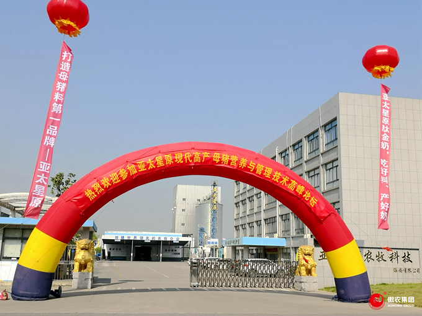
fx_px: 439
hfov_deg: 51.4
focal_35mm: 36
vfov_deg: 39.7
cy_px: 158
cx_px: 211
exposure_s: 1/3690
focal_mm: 3.95
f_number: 1.6
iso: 50
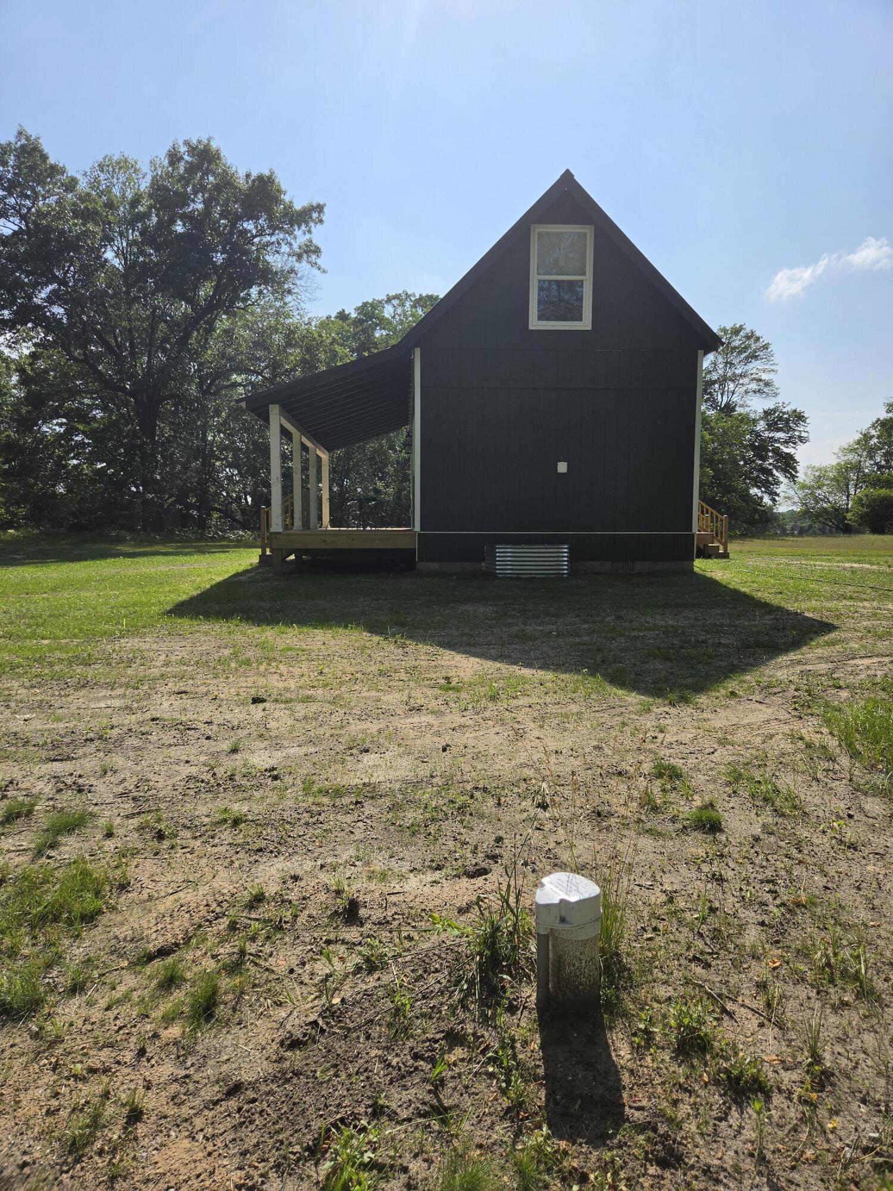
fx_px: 791
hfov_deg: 58.9
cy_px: 596
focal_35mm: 23
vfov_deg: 73.9
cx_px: 446
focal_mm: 5.4
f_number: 1.8
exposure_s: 1/7887
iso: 64
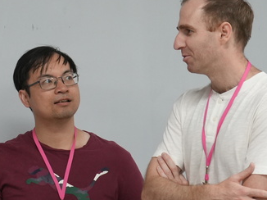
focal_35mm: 163
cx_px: -17
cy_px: 50
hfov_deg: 12.0
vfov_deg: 9.1
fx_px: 1256
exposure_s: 1/160
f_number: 4.5
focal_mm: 46
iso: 2000
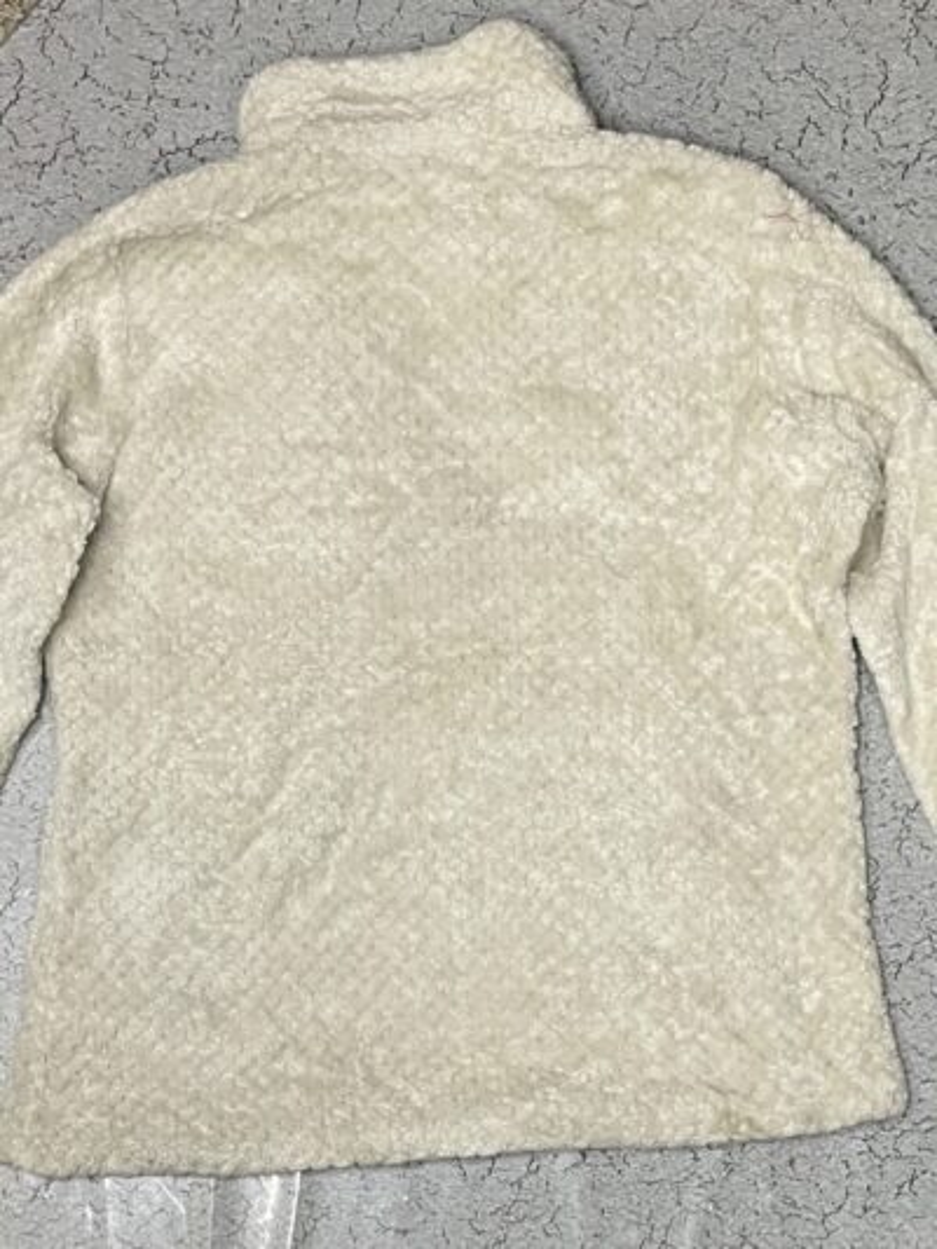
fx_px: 938
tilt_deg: -87.6
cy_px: 624
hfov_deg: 53.1
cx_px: 468
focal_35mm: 26
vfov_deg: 67.3
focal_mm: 4.2
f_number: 1.6
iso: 125
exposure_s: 1/50
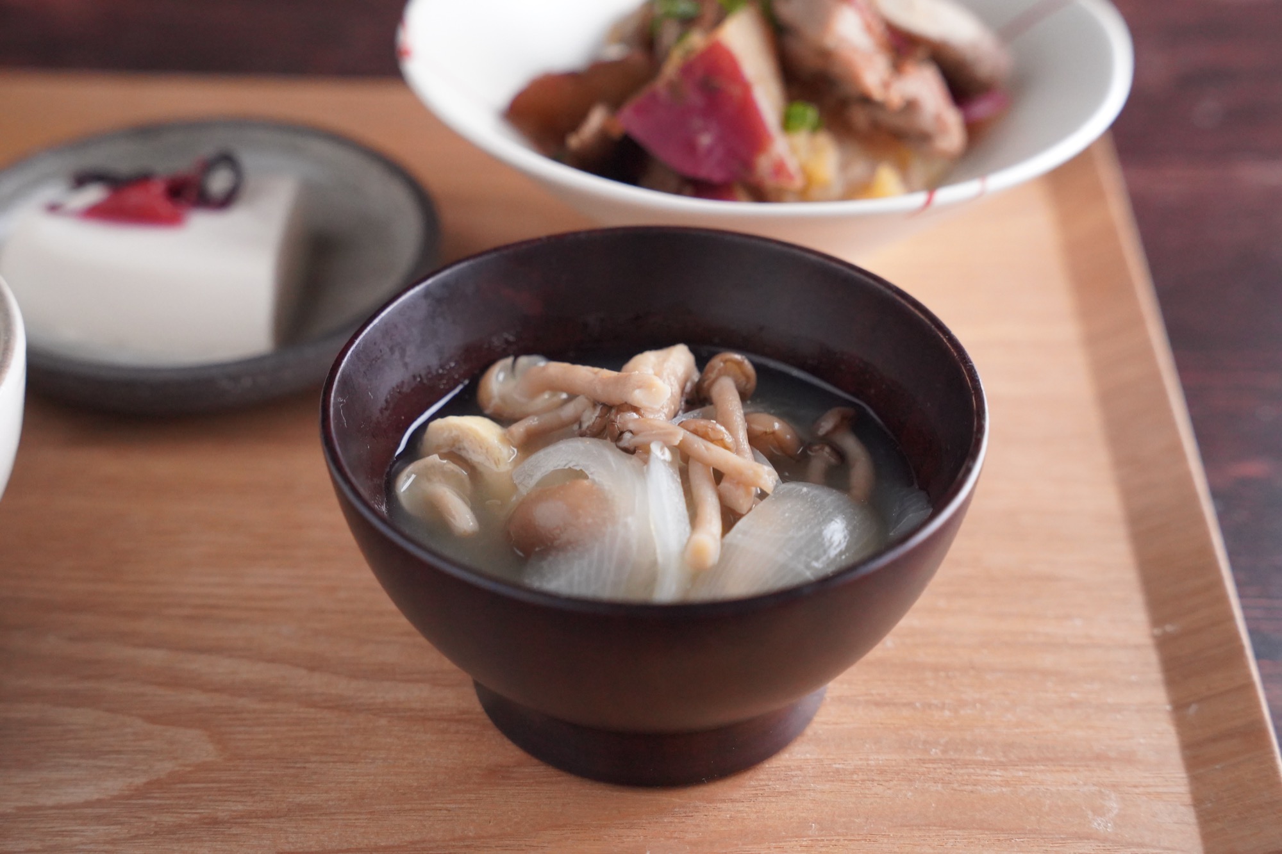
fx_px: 2492
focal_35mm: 70
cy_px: 427
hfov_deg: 28.8
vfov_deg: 19.5
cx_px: 641
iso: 10000
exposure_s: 1/320
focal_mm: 70
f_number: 5.6
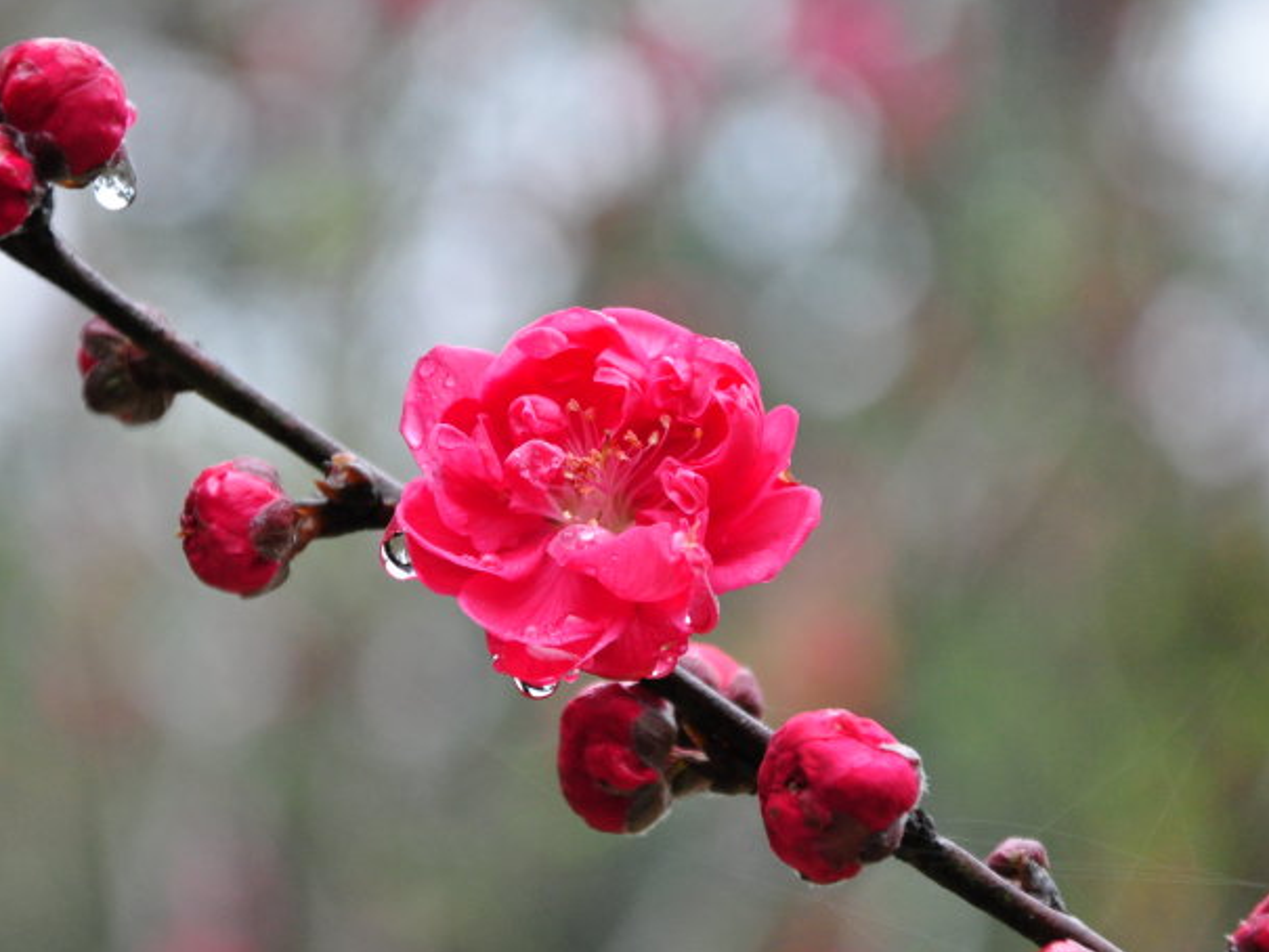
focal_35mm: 173
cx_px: 587
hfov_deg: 11.5
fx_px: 6327
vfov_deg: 8.6
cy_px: 476
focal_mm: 105
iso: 1250
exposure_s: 1/800
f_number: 5.6
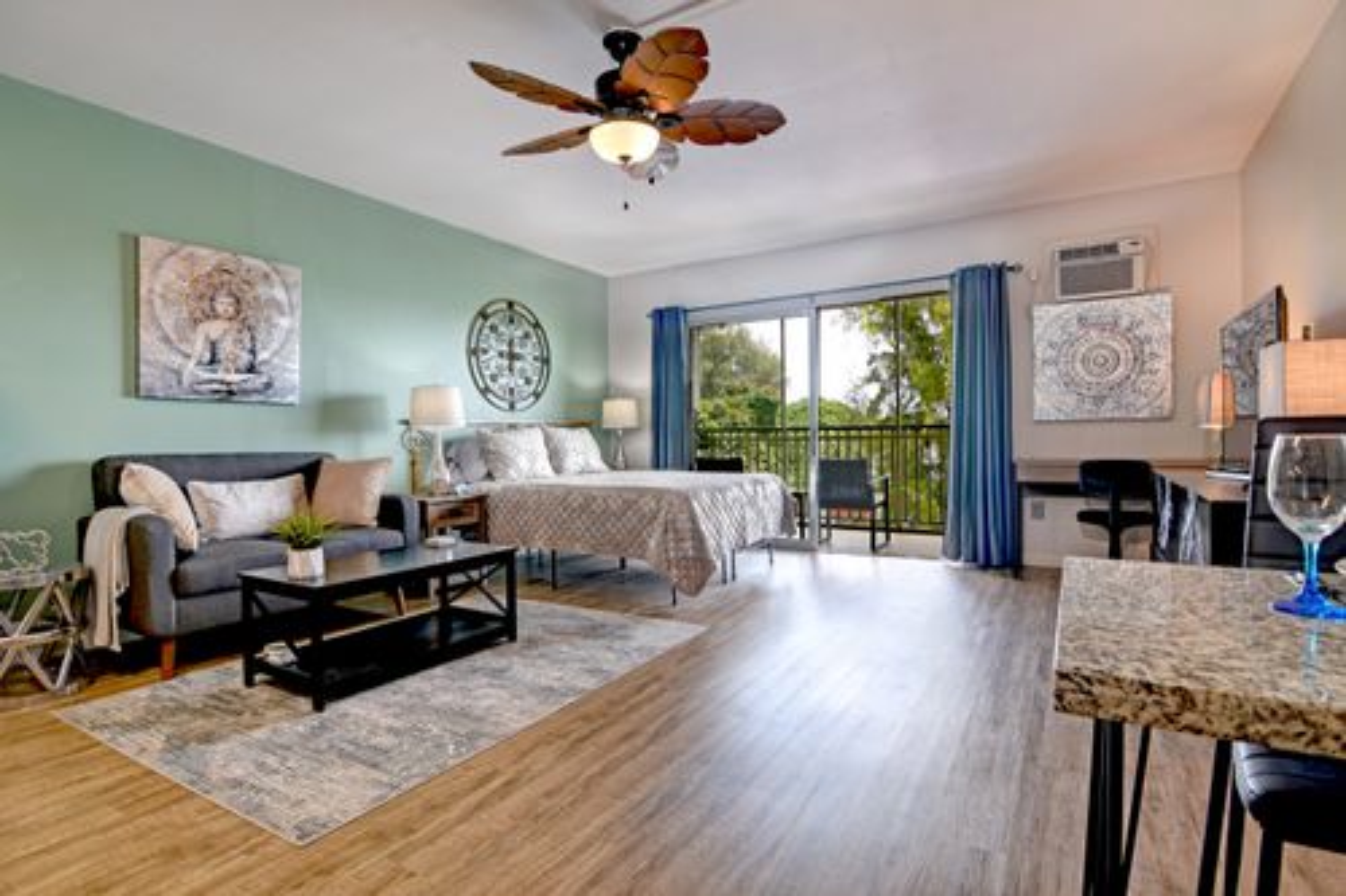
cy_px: 448
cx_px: 673
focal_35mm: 17
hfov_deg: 92.5
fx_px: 645
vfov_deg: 69.6
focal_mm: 11.5
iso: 200
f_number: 6.3
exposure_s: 1/20
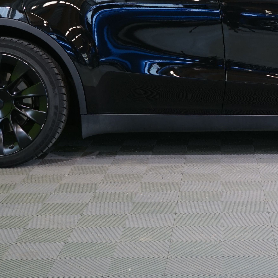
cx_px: 245
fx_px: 872
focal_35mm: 96
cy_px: 13
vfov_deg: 17.8
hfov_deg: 17.9
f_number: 5.6
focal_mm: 33
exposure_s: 1/30
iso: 500
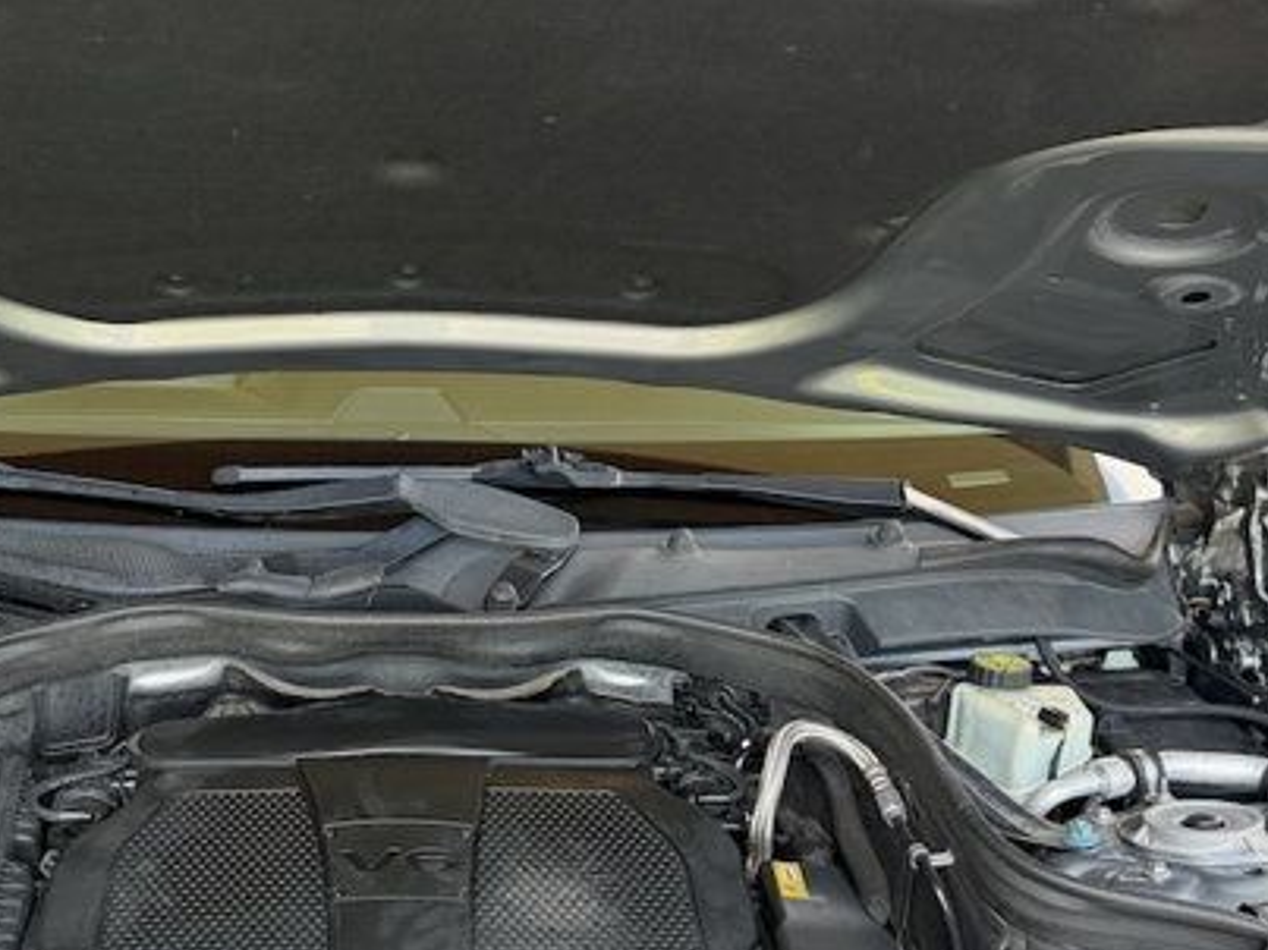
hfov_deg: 31.3
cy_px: 598
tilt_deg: -17.3
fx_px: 2234
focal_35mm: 61
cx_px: 384
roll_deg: +0.5
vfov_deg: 23.9
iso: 200
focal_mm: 6.76
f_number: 1.78
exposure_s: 1/228
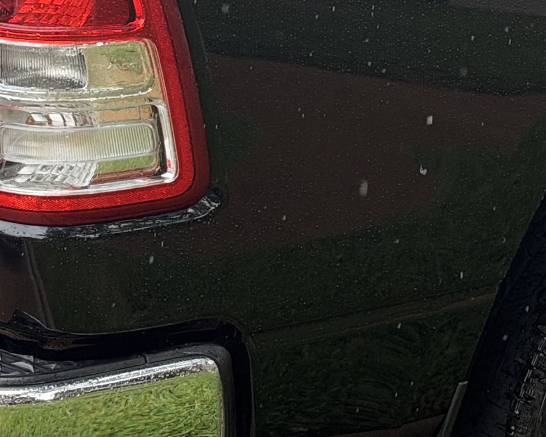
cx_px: 583
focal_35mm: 141
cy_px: -41
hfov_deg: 13.4
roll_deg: -1.2
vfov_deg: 10.8
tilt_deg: -9.6
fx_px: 2279
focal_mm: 6.93
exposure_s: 1/215
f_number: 1.8
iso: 64
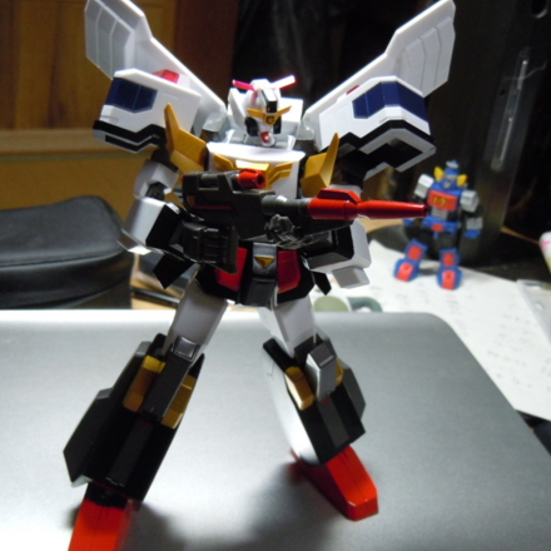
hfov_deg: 40.8
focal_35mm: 41
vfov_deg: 40.9
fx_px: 738
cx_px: 240
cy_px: 274
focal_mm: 6.2
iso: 400
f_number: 3.6
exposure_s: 1/50
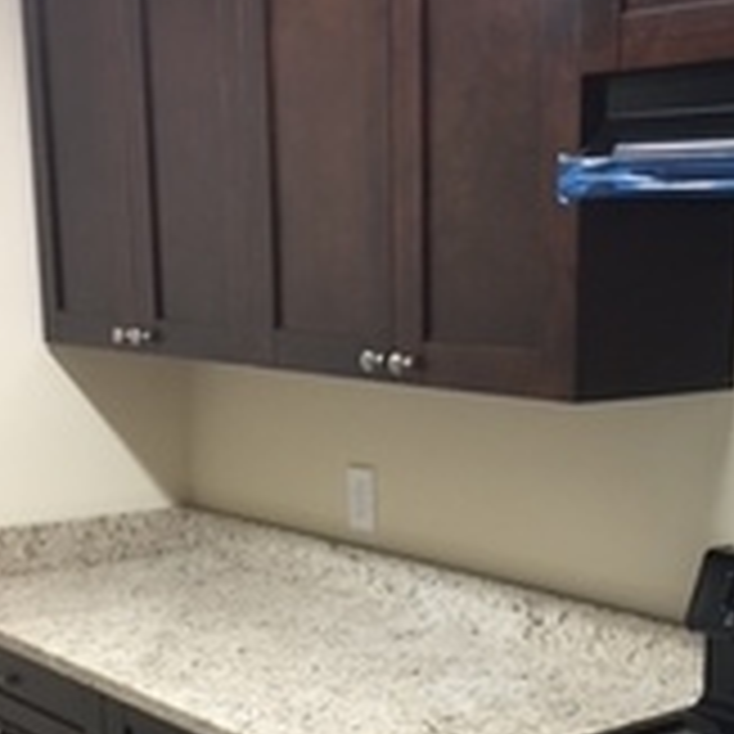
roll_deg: -0.3
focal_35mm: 63
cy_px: 576
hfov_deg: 27.2
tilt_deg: -12.0
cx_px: 450
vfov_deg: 26.8
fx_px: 1511
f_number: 2.2
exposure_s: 1/30
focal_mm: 4.15
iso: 125
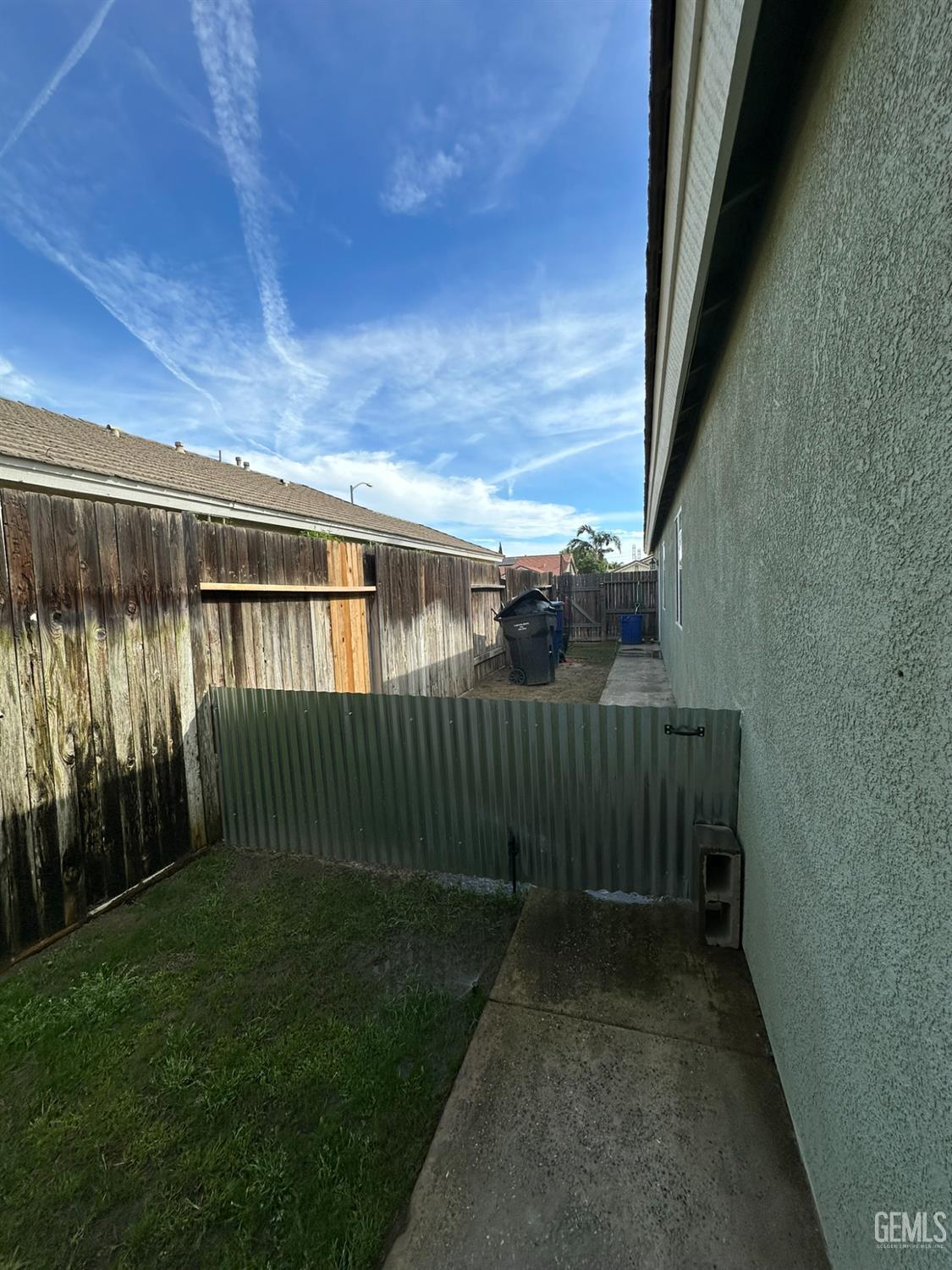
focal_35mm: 14
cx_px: 476
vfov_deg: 102.1
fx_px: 513
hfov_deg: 85.7
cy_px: 635
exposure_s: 1/1770
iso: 50
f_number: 2.2
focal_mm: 2.22
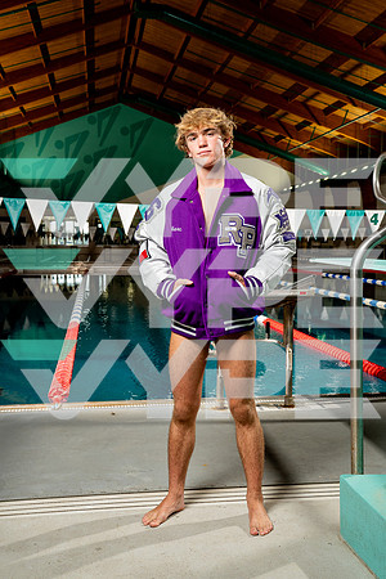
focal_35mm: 42
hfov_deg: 31.9
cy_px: 290
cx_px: 193
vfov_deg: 46.4
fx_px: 675
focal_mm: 42
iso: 640
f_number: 6.3
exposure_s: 1/250
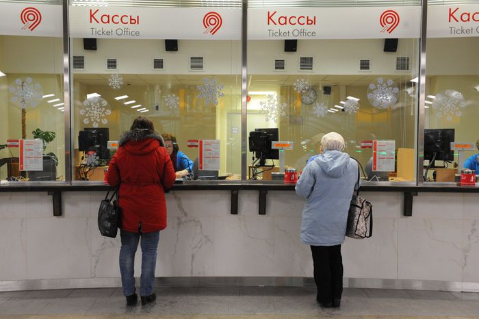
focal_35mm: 35
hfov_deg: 54.5
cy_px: 160
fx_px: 465
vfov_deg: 37.8
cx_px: 240
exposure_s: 1/125
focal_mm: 35
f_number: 5.6
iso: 3200
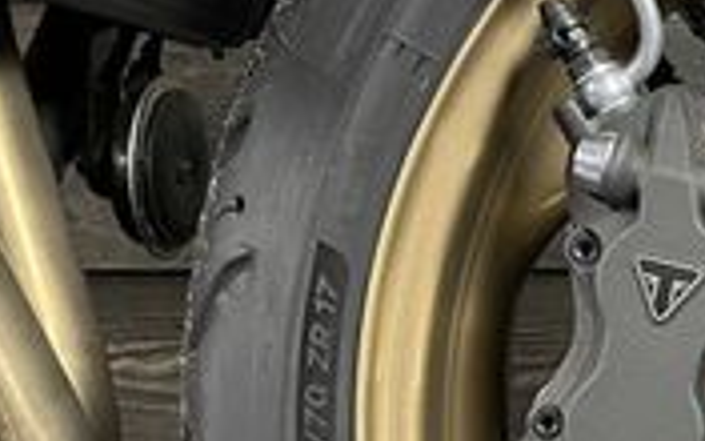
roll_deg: +0.0
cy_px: 413
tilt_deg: -4.4
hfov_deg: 18.5
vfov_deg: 13.0
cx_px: 1041
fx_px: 1921
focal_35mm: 100
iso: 400
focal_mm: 4.2
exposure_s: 1/50
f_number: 1.6
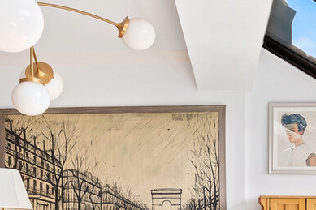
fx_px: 474
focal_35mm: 54
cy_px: 209
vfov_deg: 24.0
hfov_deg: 36.2
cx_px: 227
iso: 250
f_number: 14
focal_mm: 14
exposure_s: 1/2.5
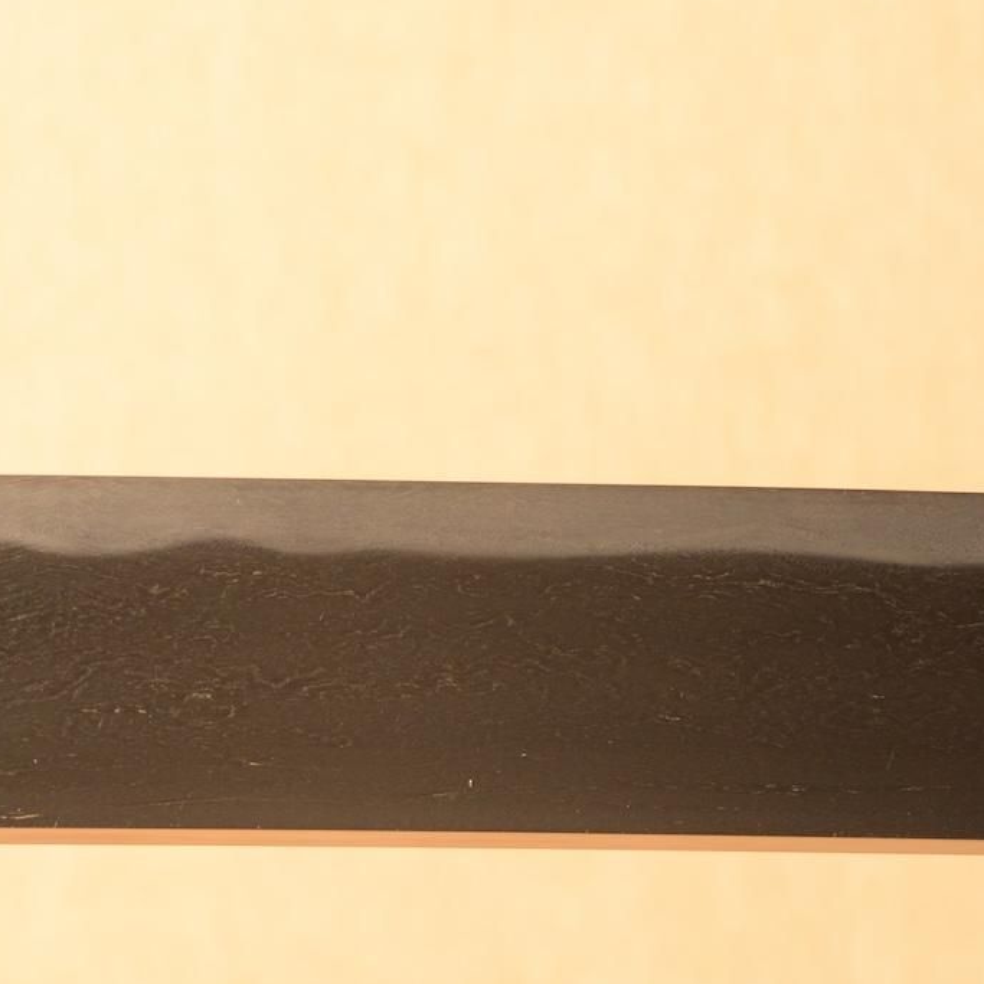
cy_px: 496
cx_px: 326
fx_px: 6299
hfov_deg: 8.9
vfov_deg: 8.9
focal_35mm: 196
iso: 400
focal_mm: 75
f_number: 11
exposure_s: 1/1.6
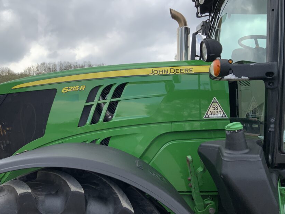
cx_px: 119
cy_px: 114
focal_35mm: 36
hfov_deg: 51.1
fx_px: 296
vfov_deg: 39.6
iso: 16
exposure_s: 1/1098
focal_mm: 3
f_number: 1.8
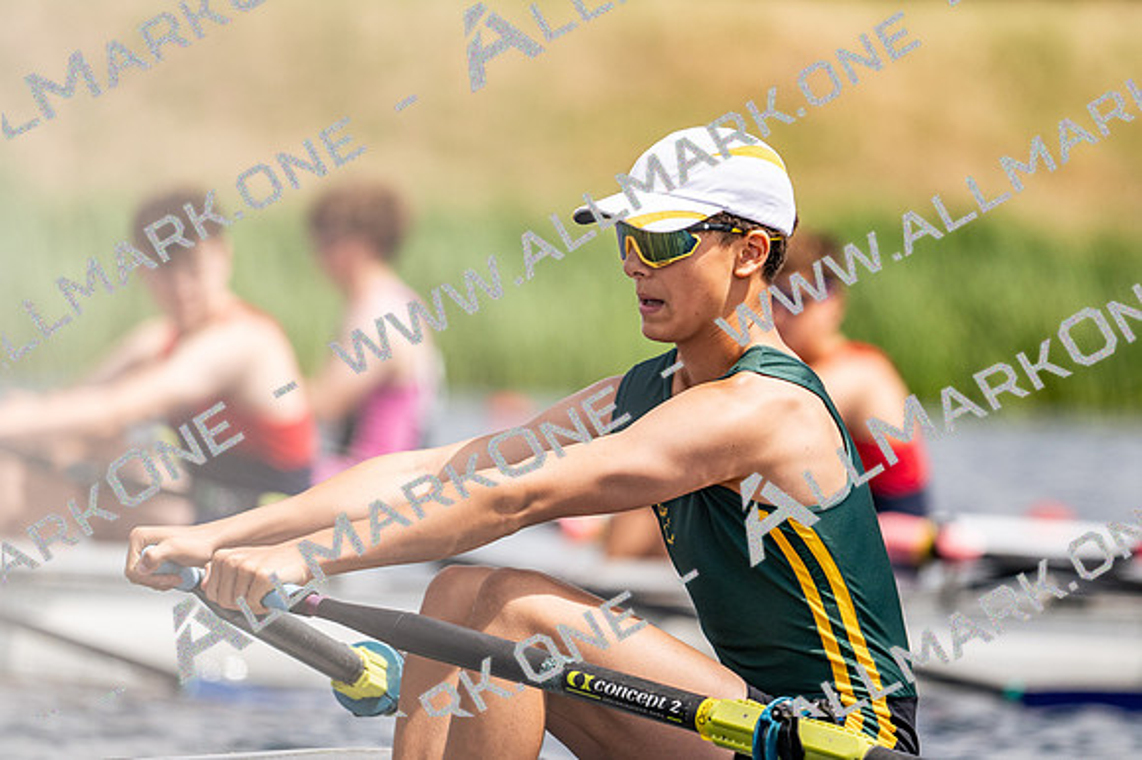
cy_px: 380
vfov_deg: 2.3
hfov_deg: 3.4
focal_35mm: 600
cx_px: 571
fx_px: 19022
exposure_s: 1/2500
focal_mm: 400
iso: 220
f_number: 4.5
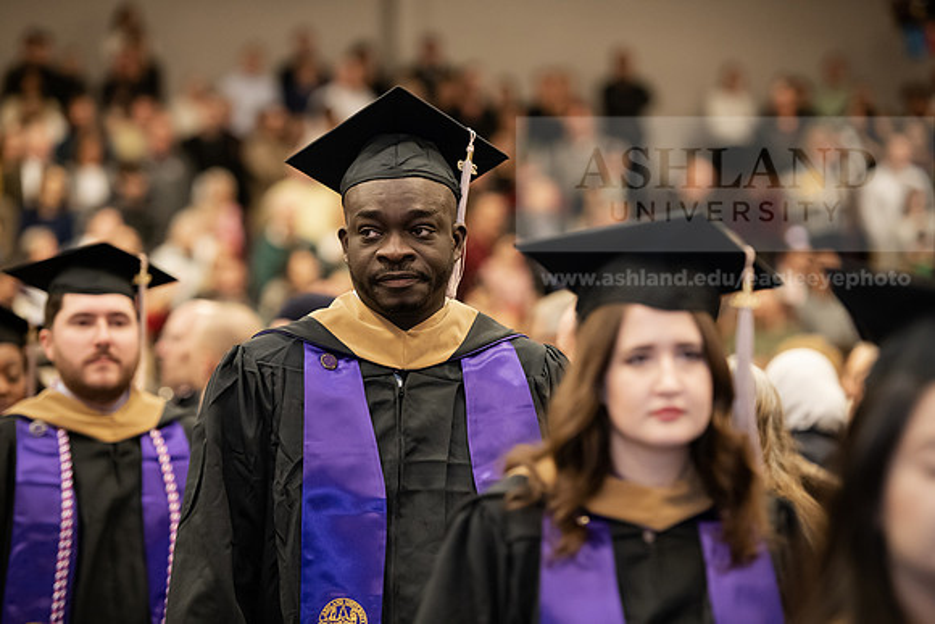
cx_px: 468
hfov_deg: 14.7
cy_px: 312
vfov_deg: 9.8
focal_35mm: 140
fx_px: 3637
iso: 2500
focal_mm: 140
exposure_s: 1/200
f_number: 3.2
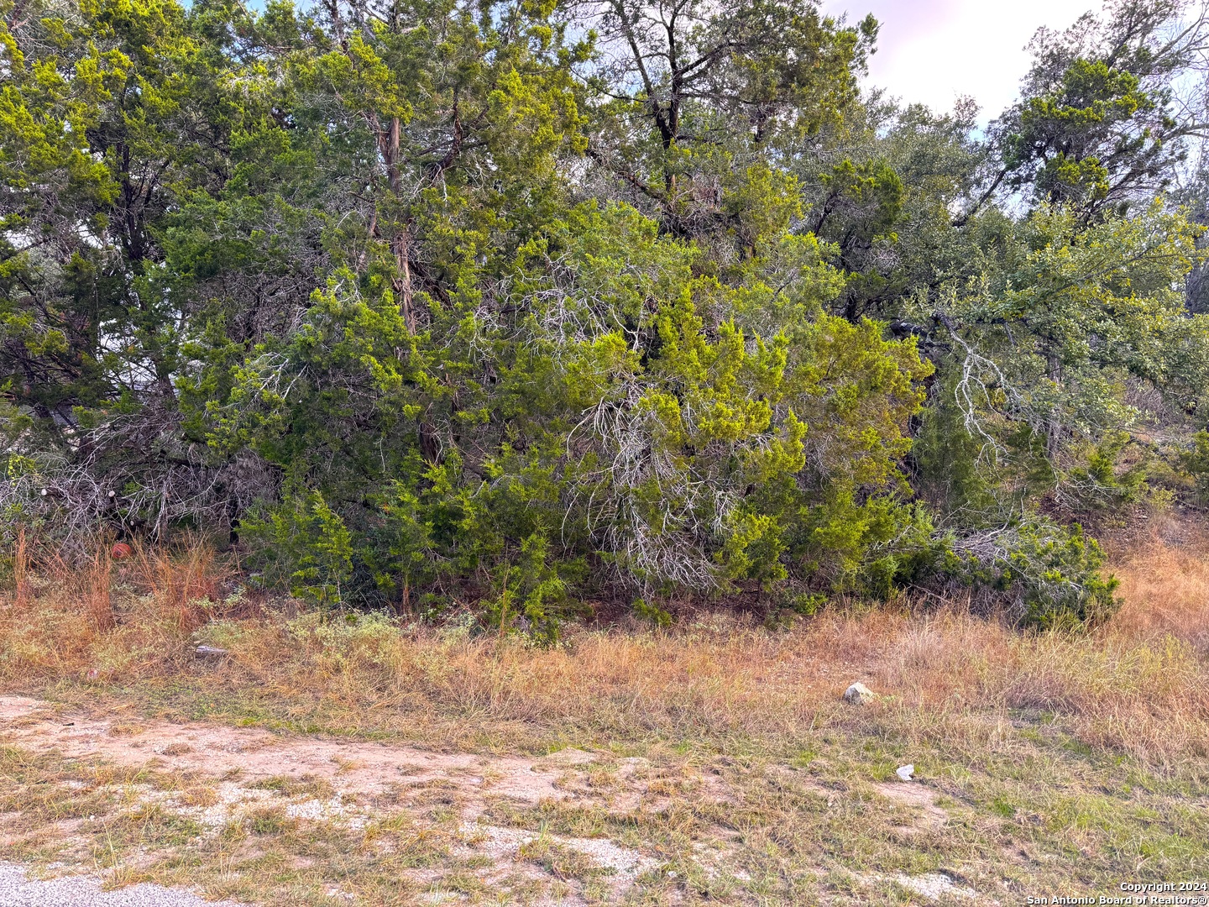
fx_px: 838
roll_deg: +0.6
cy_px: 454
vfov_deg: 56.8
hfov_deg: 71.6
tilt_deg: +1.4
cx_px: 604
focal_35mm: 24
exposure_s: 1/121
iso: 64
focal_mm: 6.76
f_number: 1.78
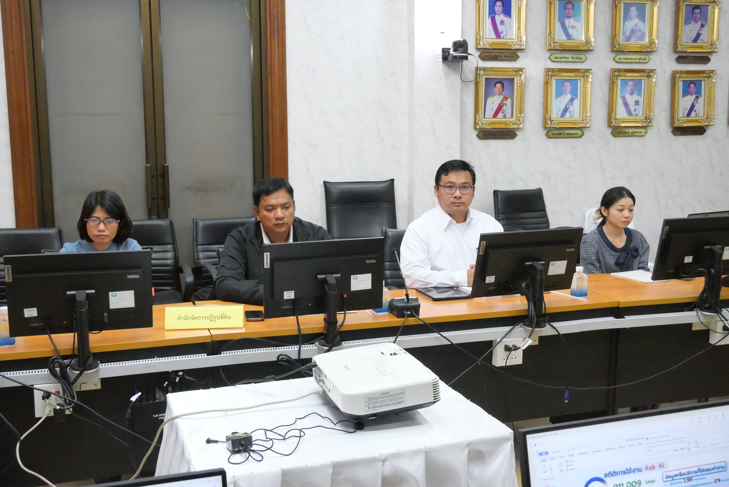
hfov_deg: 51.9
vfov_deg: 36.0
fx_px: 750
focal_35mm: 37
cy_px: 244
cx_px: 364
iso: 6400
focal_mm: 18
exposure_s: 1/100
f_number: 5.6
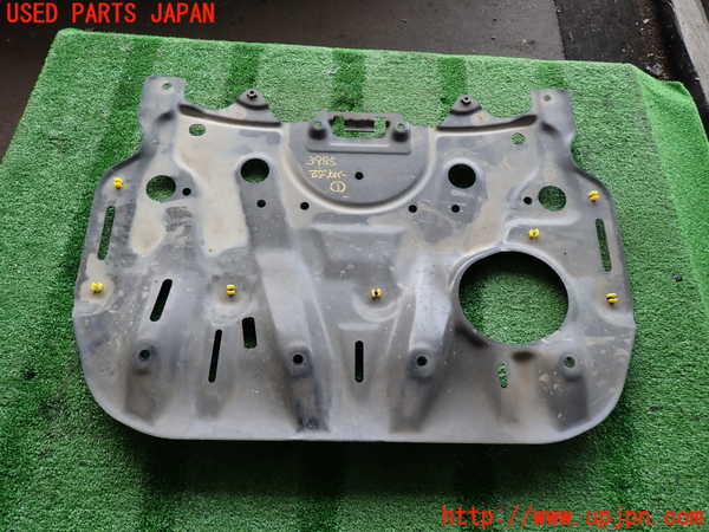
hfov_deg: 69.4
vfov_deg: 54.9
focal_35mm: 25
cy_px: 266
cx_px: 354
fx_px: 512
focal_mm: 4.5
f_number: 2
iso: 100
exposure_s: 1/100
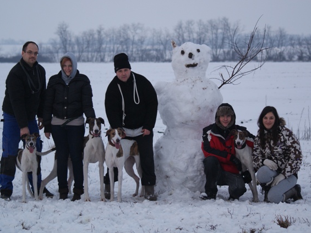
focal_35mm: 147
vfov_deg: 10.1
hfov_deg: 13.4
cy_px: 116
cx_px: 147
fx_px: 1321
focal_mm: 90
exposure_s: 1/320
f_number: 4
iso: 320
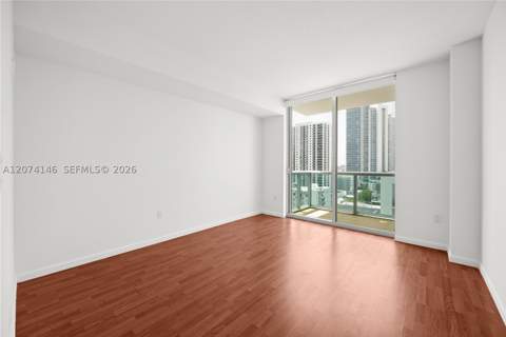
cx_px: 253
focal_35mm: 14
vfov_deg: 81.2
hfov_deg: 104.3
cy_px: 168
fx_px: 197
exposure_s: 1/60
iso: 100
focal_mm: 14
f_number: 4
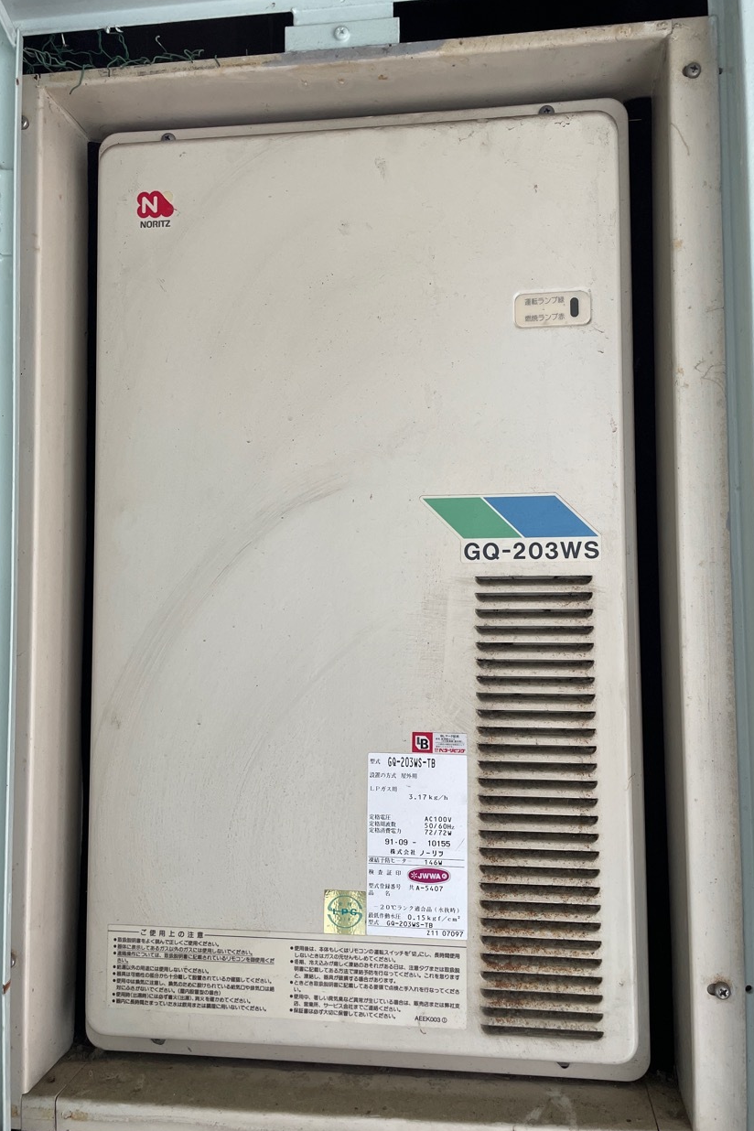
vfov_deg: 65.5
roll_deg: +1.4
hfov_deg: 46.4
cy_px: 555
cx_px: 393
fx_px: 880
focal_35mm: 28
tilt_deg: +3.2
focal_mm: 4.2
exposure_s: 1/121
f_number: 1.6
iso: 125
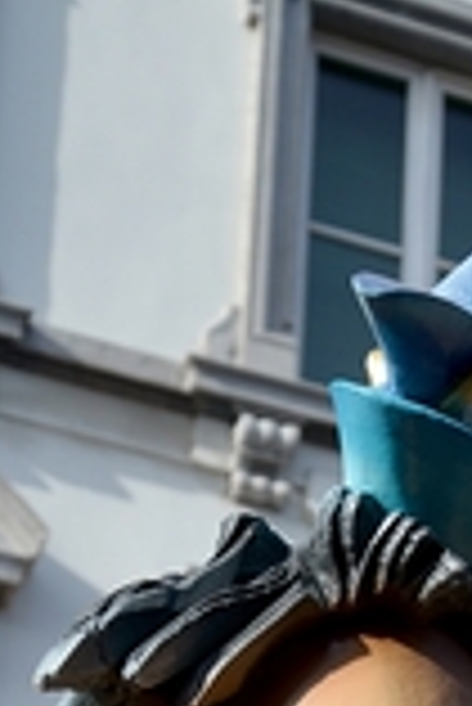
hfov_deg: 6.9
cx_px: 571
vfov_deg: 9.9
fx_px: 3905
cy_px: 1142
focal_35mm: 199
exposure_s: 1/800
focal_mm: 52
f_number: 4.2
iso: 125
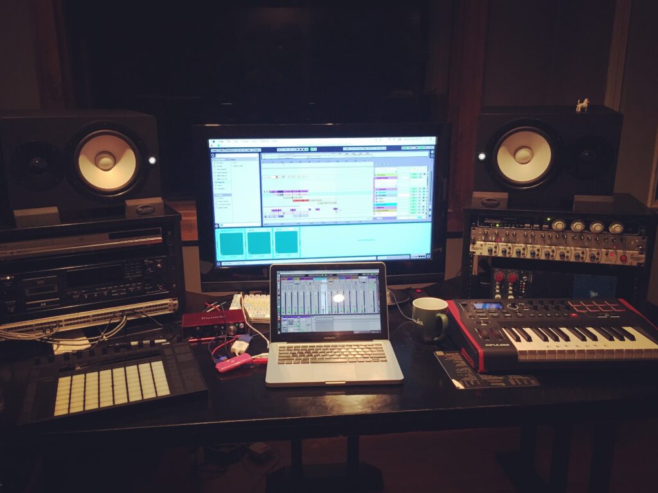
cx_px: 329
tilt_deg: -15.5
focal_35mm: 29
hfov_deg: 61.7
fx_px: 551
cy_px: 246
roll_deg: +1.3
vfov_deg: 48.2
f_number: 2.2
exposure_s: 1/30
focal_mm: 4.15
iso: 125
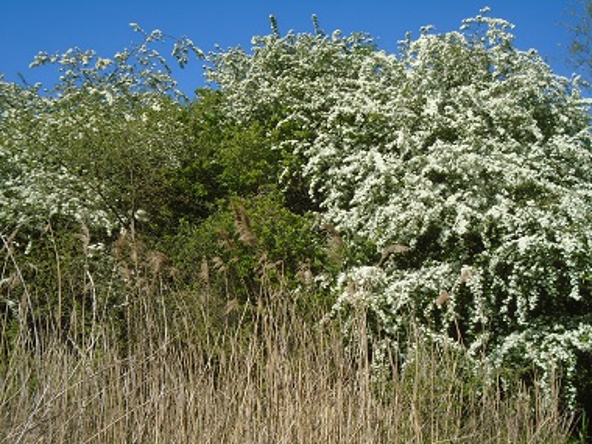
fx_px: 838
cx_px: 296
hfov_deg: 38.9
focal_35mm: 49
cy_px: 222
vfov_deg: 29.7
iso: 100
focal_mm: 8.7
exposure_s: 1/640
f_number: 4.5
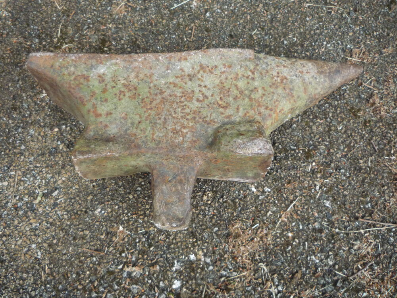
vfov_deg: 46.8
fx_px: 344
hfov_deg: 60.0
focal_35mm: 30
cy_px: 149
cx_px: 198
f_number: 3.3
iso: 250
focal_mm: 5.2
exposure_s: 1/30
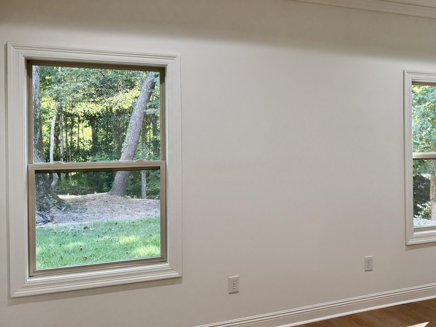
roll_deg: +0.9
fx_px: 504
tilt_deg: -0.7
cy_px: 136
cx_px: 357
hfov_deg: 44.2
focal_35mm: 40
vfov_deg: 35.9
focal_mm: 6.76
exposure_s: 1/120
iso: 160
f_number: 1.78
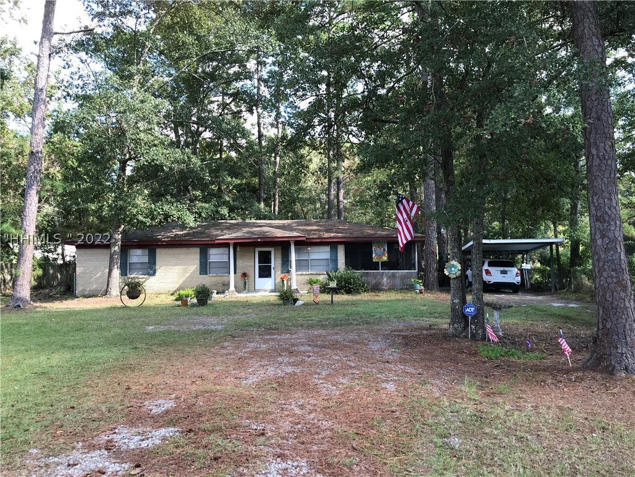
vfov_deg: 49.7
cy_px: 238
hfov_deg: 63.4
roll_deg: +0.9
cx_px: 318
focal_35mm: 28
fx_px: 514
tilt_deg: +3.9
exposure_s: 1/145
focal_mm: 3.99
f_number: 1.8
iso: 20
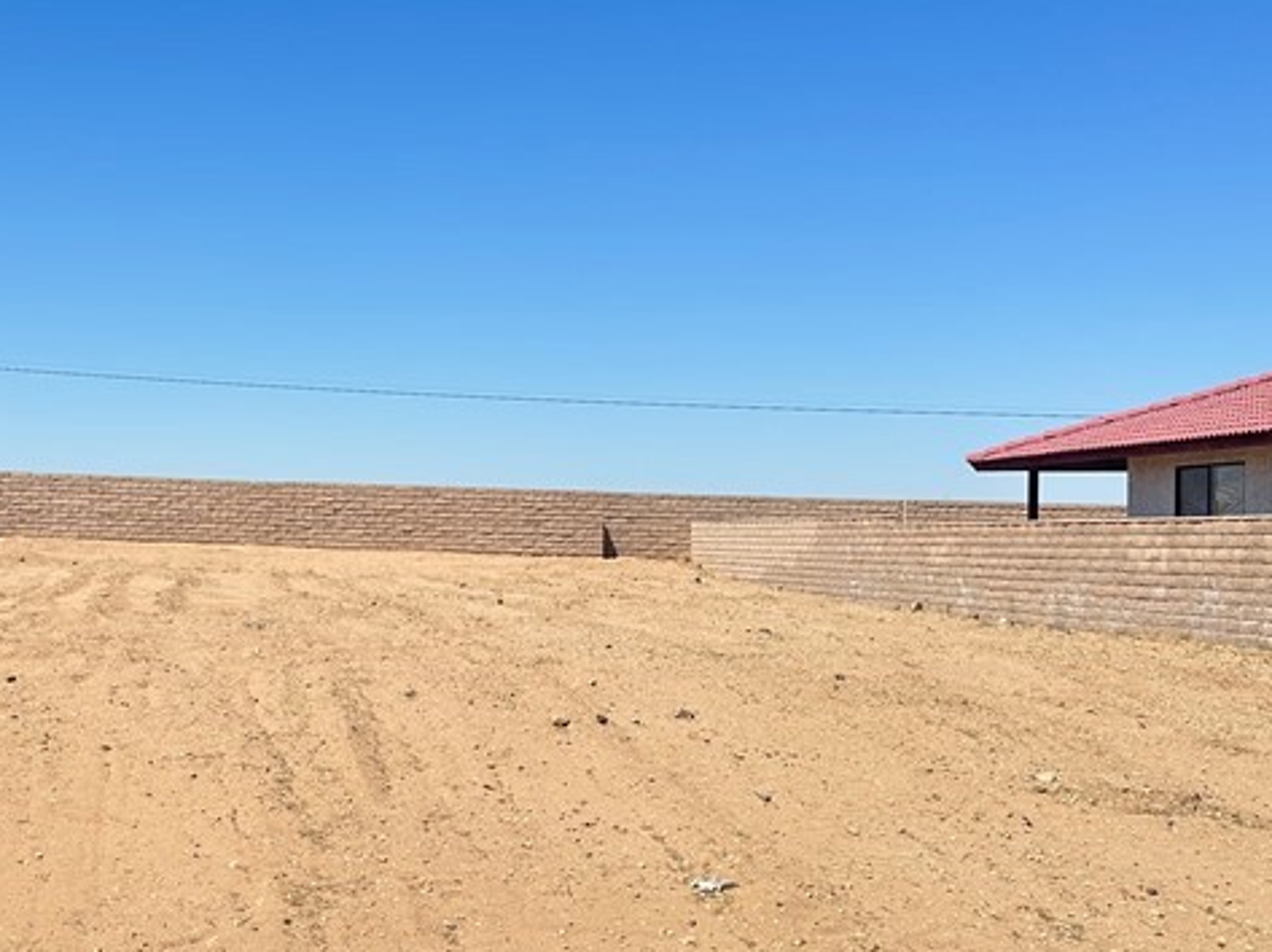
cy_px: 586
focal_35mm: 52
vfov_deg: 27.9
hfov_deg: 35.8
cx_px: 288
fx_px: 1909
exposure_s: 1/4545
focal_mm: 6.86
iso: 80
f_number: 1.78
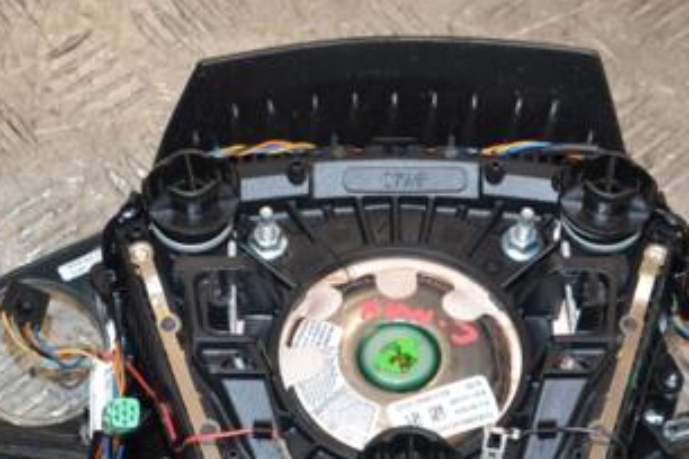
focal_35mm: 100
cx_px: 356
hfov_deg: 20.4
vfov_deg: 13.6
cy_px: 392
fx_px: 1914
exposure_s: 1/200
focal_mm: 34
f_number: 5.6
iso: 800
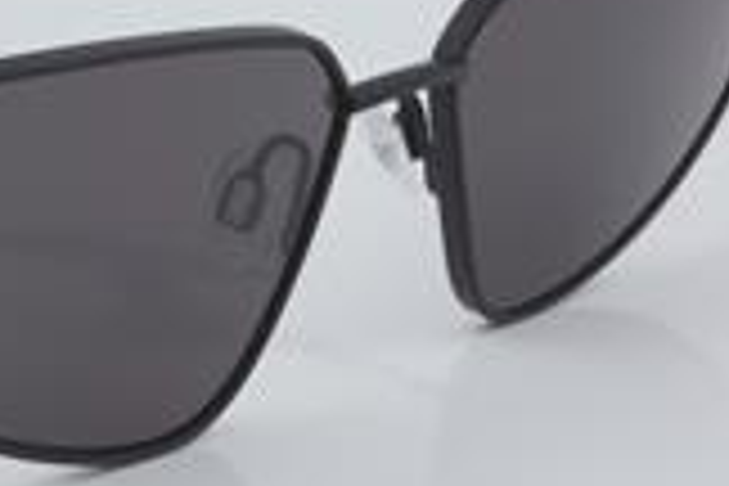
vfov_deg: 6.8
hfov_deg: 10.0
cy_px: 171
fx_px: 4115
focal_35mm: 203
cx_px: -90
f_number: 32
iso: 100
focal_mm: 55
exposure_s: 1/3
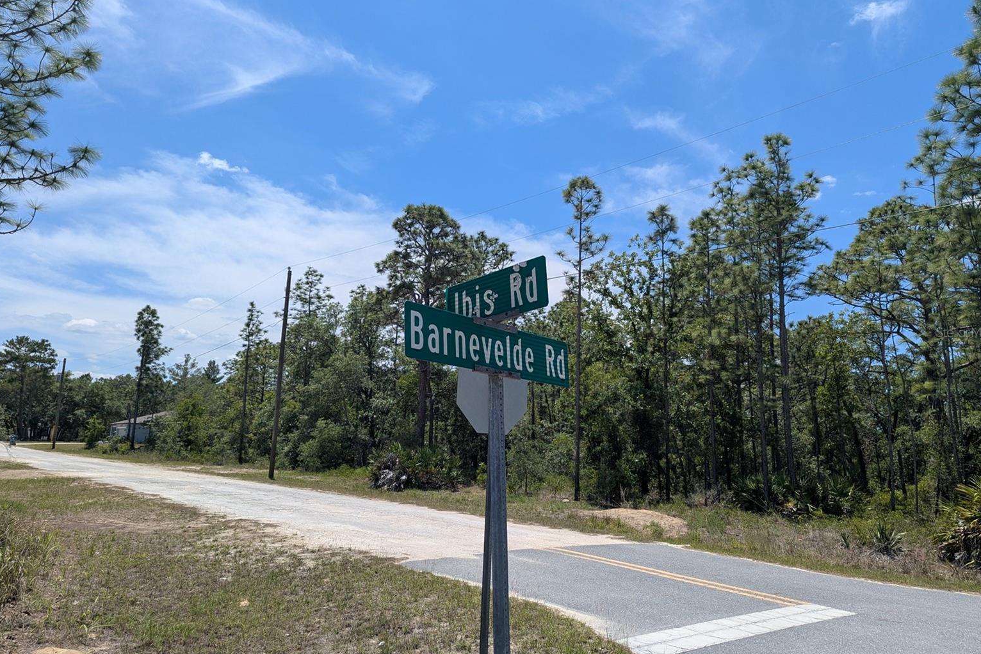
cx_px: 486
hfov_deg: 69.4
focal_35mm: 26
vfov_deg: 49.6
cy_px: 332
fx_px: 709
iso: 48
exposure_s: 1/2976
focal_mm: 6.81
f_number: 1.85
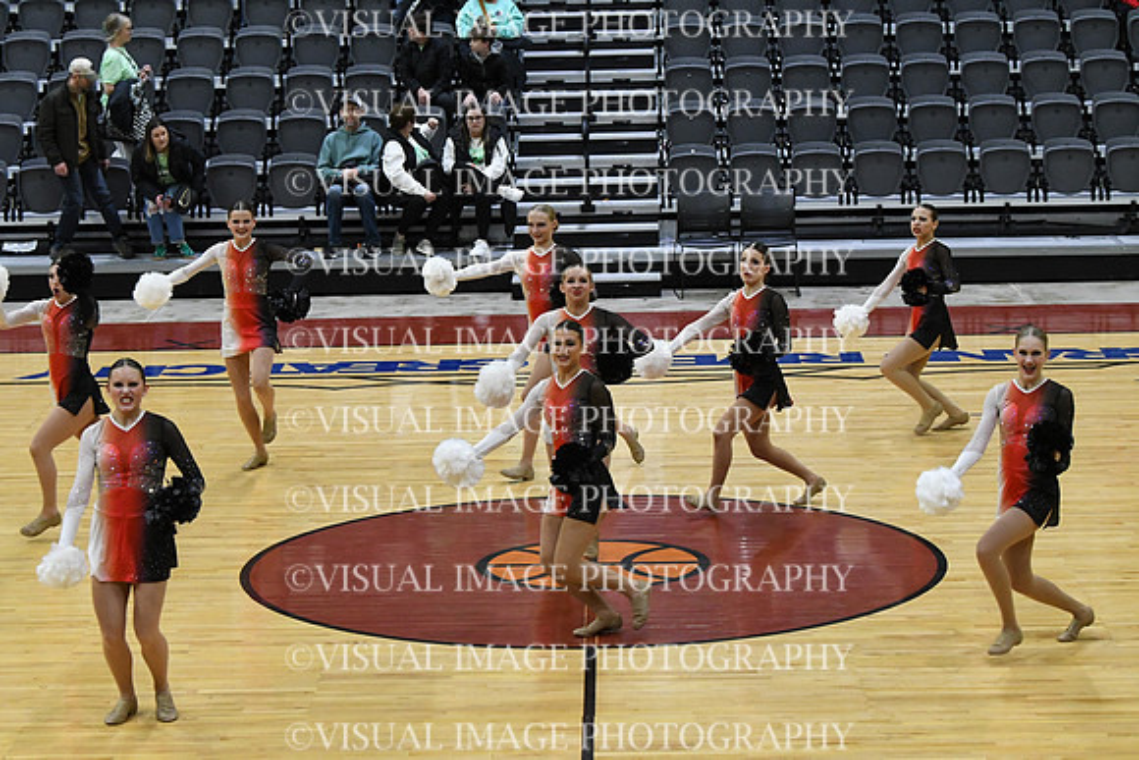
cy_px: 380
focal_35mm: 105
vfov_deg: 13.0
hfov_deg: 19.5
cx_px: 570
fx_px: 3323
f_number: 4
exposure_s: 1/400
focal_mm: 70
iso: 4000
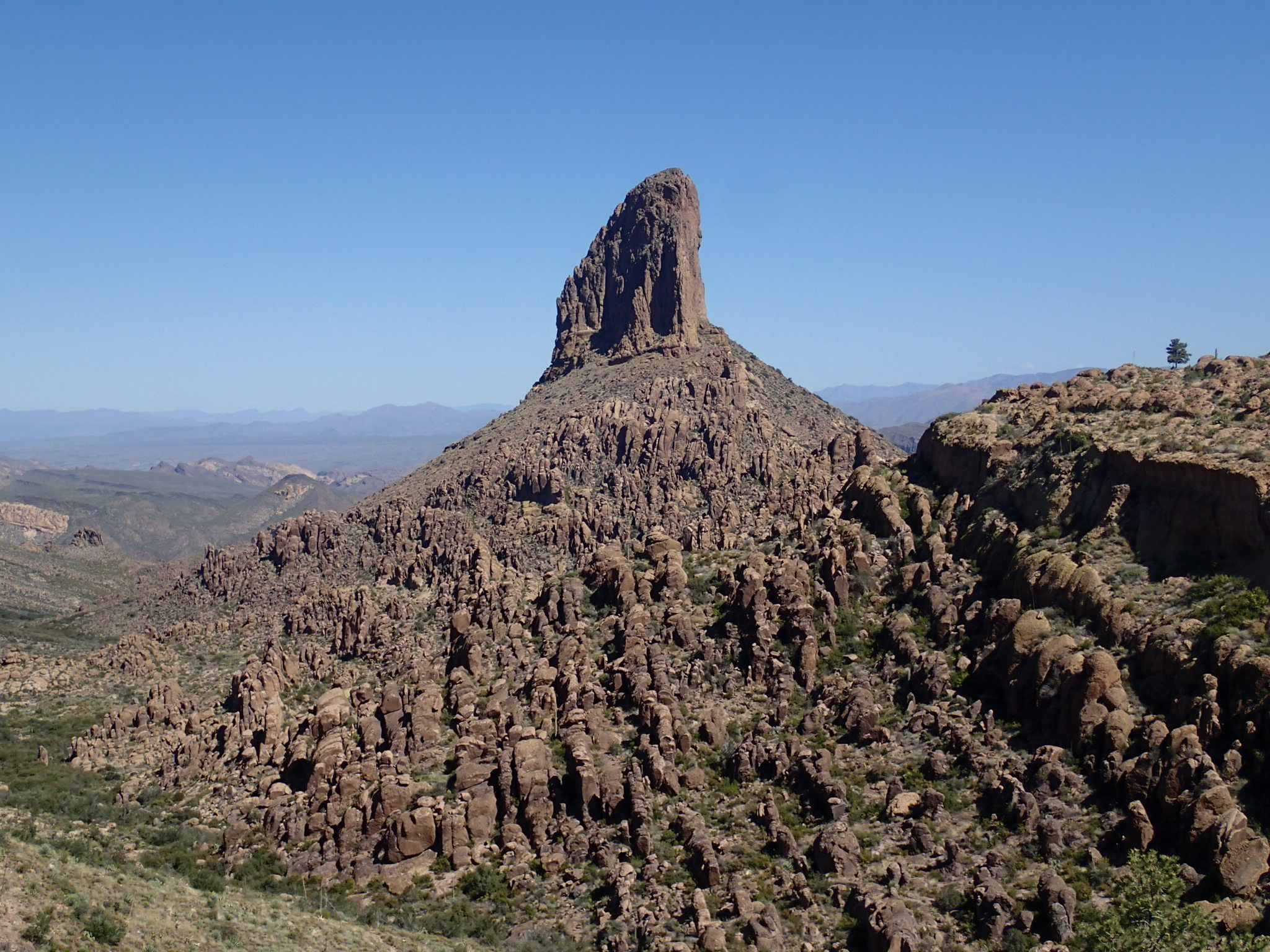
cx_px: 635
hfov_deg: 36.2
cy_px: 476
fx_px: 1944
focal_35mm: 53
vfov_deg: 27.5
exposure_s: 1/1000
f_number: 4.5
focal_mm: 9.61
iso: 100
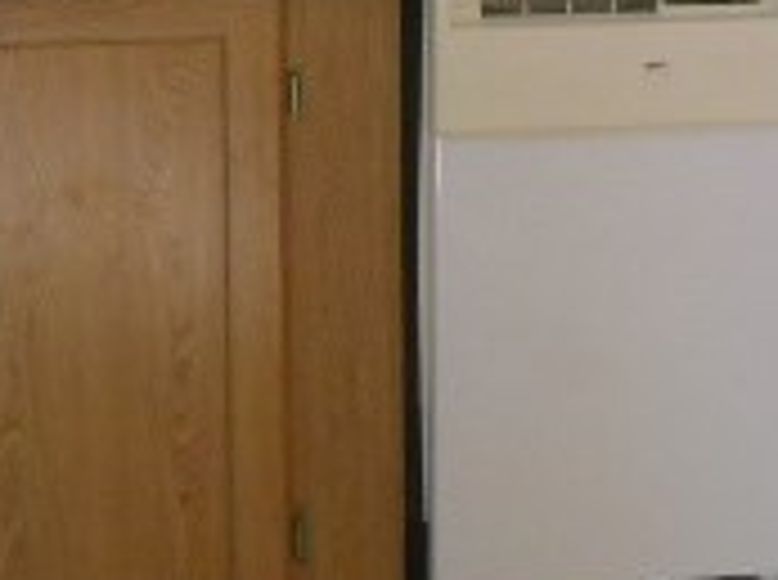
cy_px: -18
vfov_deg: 9.6
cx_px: 603
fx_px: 3409
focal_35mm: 152
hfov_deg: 13.0
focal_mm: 6.72
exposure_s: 1/50
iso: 400
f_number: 3.1
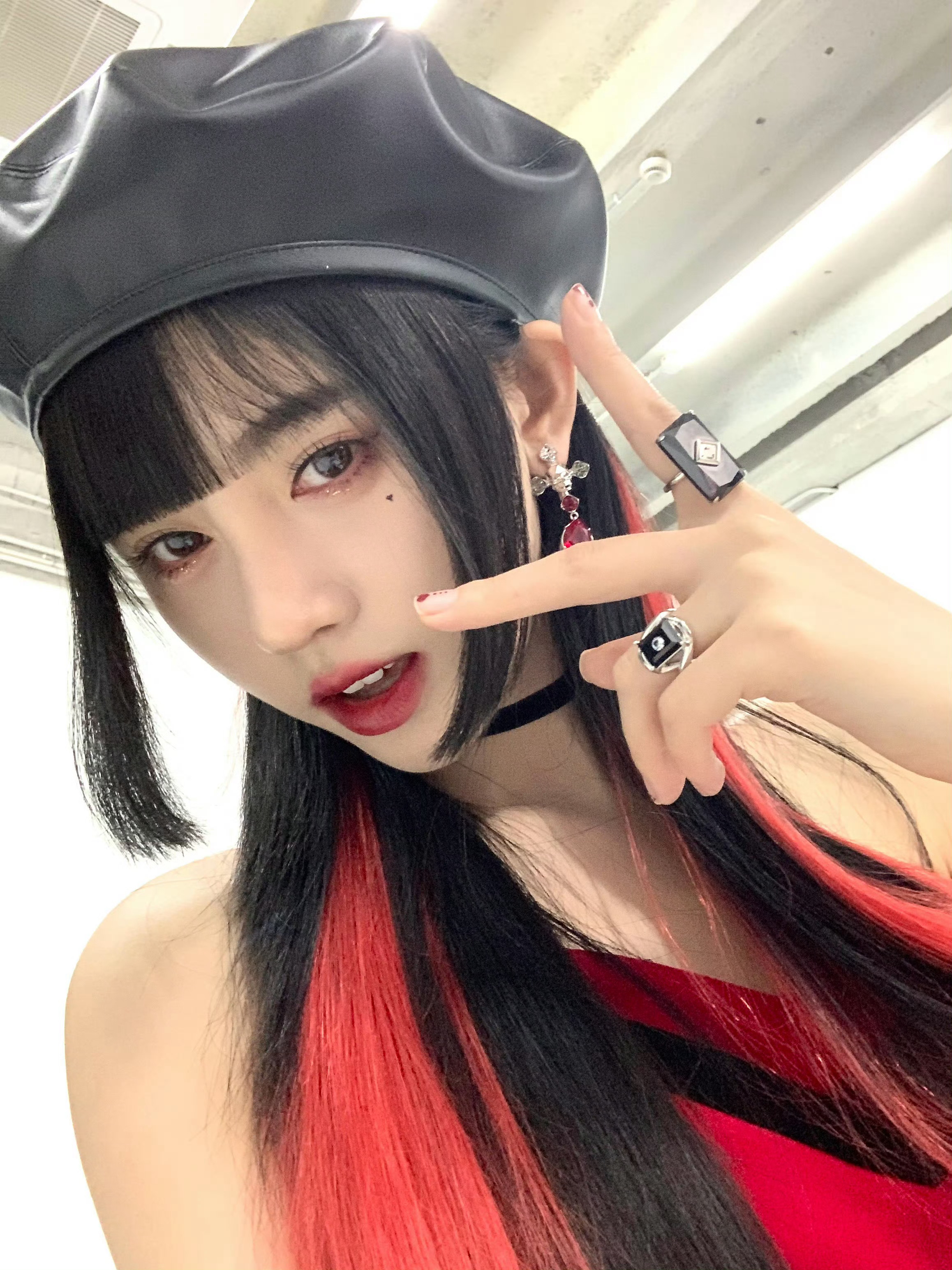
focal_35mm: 32
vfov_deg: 56.8
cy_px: 635
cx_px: 476
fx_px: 1173
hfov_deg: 44.2
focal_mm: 2.87
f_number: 2.2
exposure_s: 1/30
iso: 400
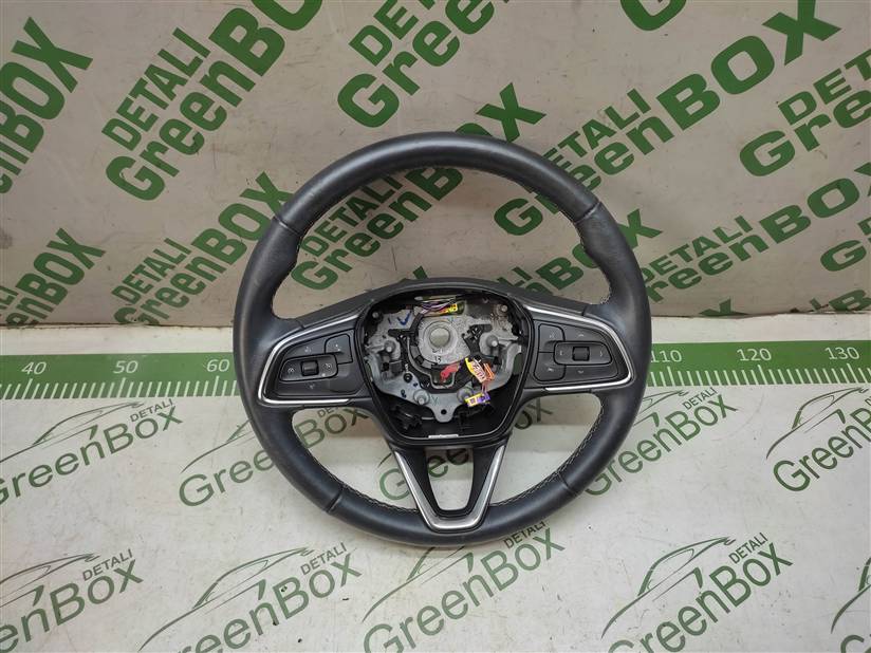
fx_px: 654
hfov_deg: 67.3
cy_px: 326
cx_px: 436
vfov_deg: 53.1
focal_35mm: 26
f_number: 1.79
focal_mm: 4.74
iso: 145
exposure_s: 1/50
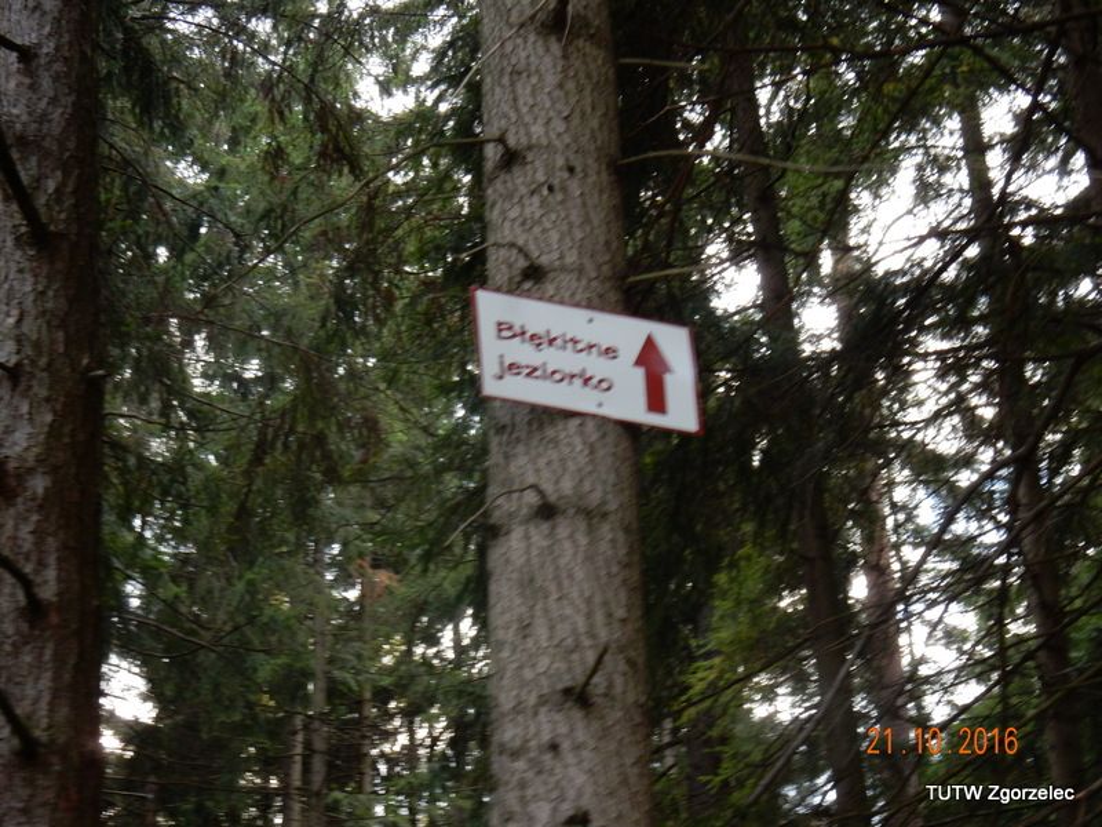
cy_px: 414
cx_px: 551
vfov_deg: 20.7
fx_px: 2260
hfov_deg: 27.4
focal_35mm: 71
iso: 200
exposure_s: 1/30
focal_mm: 12.6
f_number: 4.8
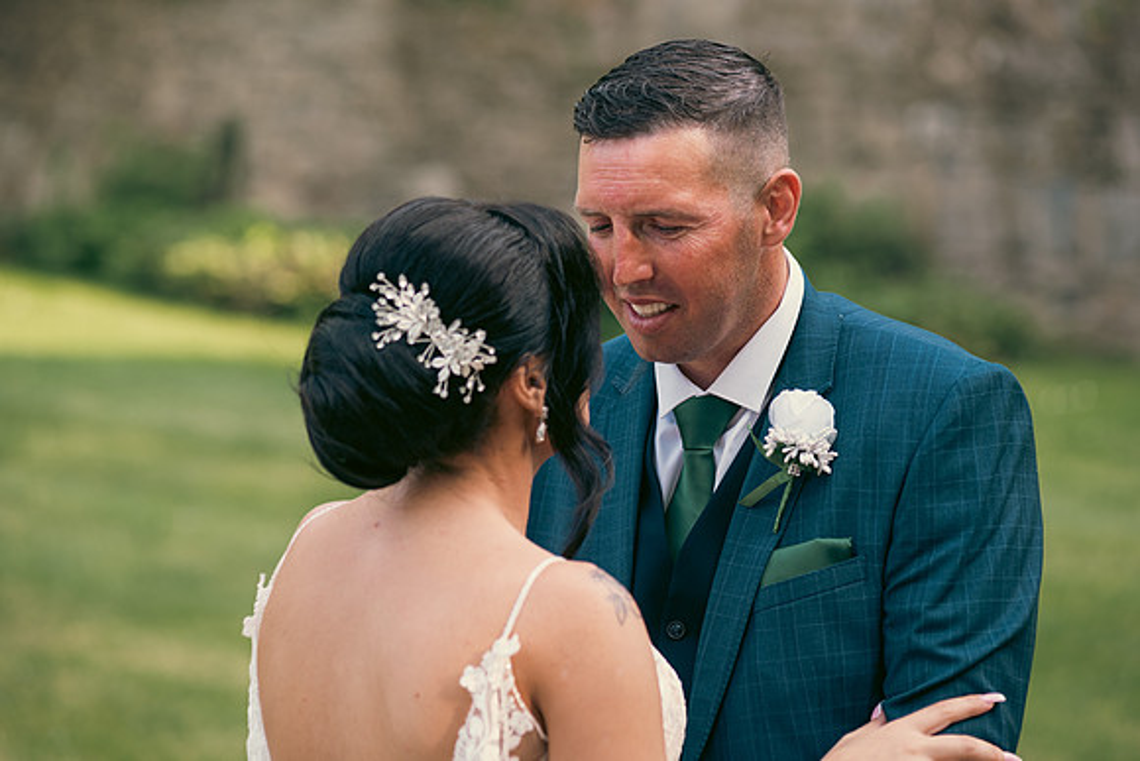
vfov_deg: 11.0
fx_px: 3959
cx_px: 570
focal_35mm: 125
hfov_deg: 16.4
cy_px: 380
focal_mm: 125
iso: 100
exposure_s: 1/200
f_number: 3.5
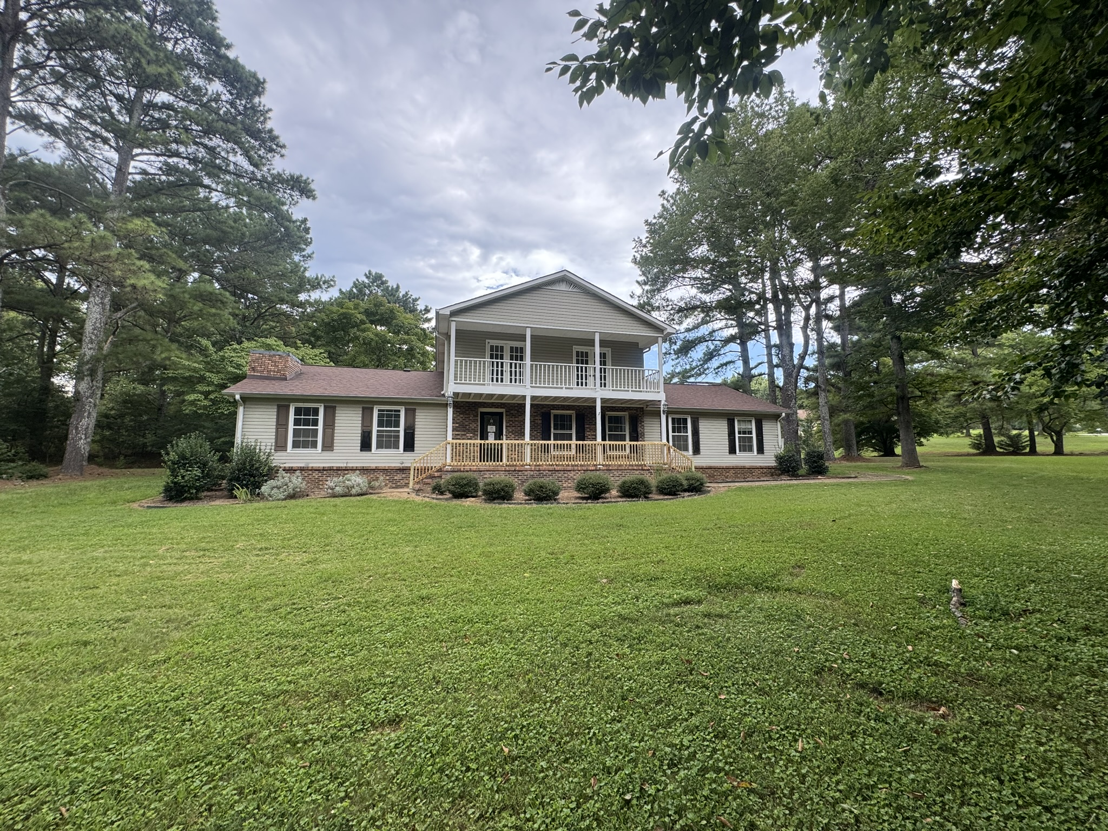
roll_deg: +0.3
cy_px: 416
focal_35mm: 14
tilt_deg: +6.6
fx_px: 448
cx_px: 554
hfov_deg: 102.1
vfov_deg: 85.7
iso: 40
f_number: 2.2
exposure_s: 1/228
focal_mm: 2.22
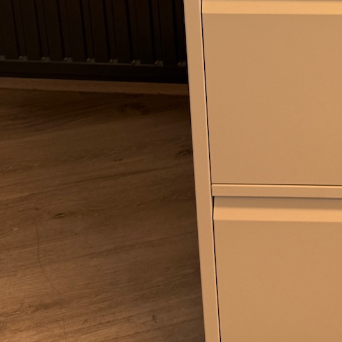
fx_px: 905
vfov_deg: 19.9
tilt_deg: -18.6
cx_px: 352
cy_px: -87
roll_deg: +0.7
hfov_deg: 20.6
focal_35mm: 81
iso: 80
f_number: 1.78
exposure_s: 1/100
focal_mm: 6.76
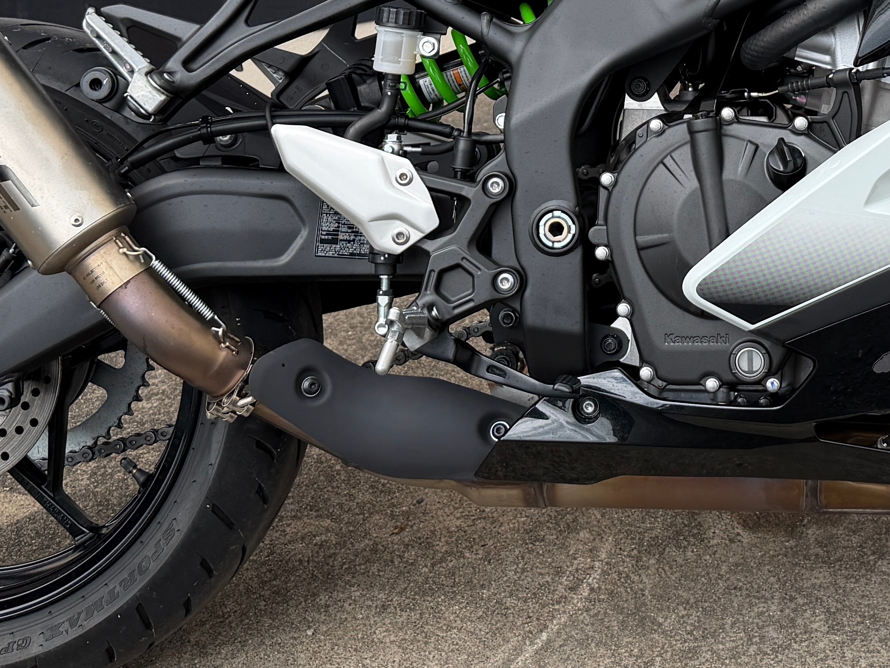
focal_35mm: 68
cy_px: 27
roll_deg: +2.8
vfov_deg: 21.0
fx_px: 1748
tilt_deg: -12.9
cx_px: 740
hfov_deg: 27.8
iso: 80
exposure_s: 1/2053
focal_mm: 6.76
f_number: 1.78
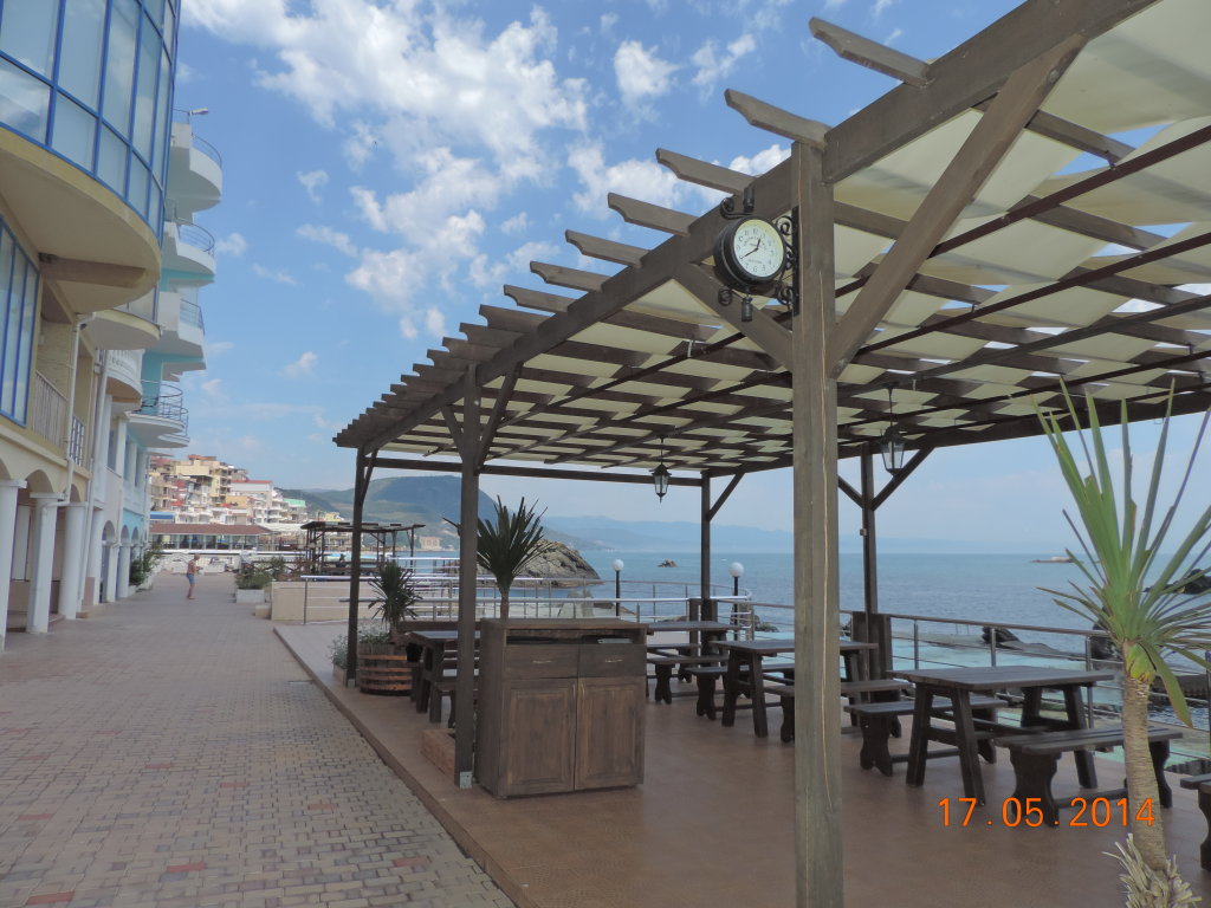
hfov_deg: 71.6
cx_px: 606
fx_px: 840
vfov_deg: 56.8
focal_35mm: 24
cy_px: 454
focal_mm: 4.3
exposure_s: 1/2000
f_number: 3
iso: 125
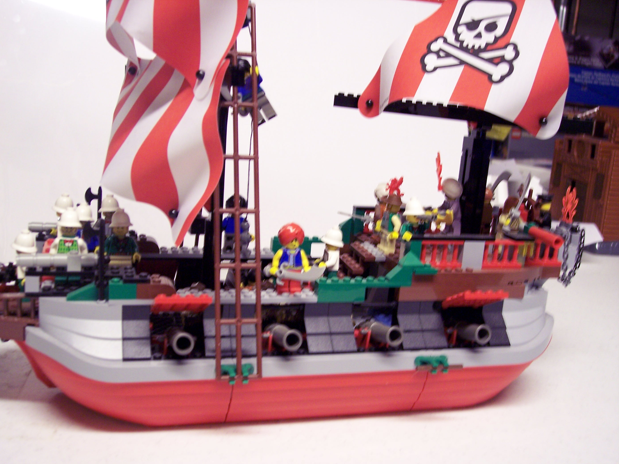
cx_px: 302
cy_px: 238
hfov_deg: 46.8
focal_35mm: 40
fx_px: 715
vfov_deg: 35.9
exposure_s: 1/15
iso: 200
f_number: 3.4
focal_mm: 8
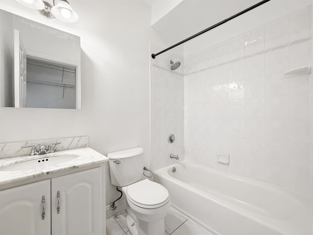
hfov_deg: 102.1
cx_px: 156
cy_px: 118
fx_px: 127
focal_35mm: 14
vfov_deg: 85.7
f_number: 2.2
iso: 320
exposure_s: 1/120
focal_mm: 2.2
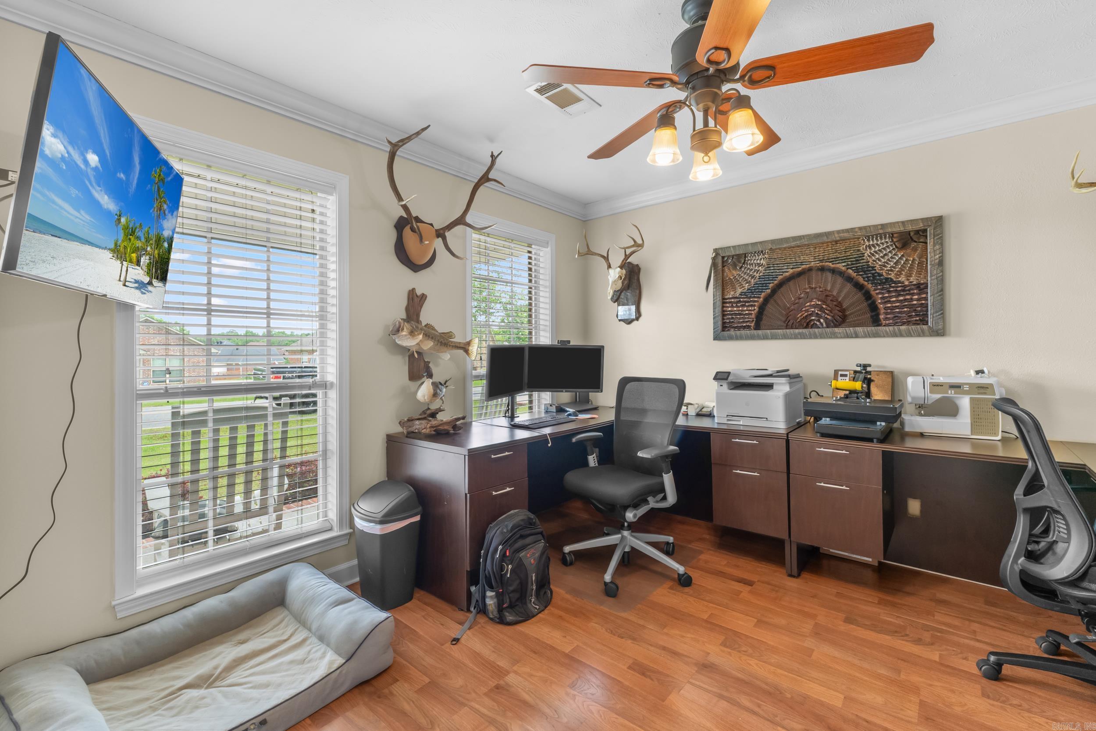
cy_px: 366
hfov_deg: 100.4
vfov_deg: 77.3
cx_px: 548
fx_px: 457
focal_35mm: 15
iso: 200
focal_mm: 10
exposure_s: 1/8
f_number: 9
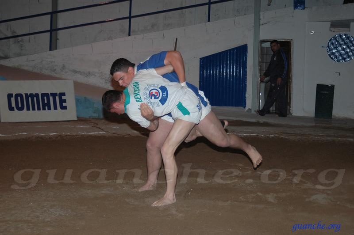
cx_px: 177
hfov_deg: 27.0
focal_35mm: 75
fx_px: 737
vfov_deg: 18.2
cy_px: 118
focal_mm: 50
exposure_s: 1/400
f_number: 4.5
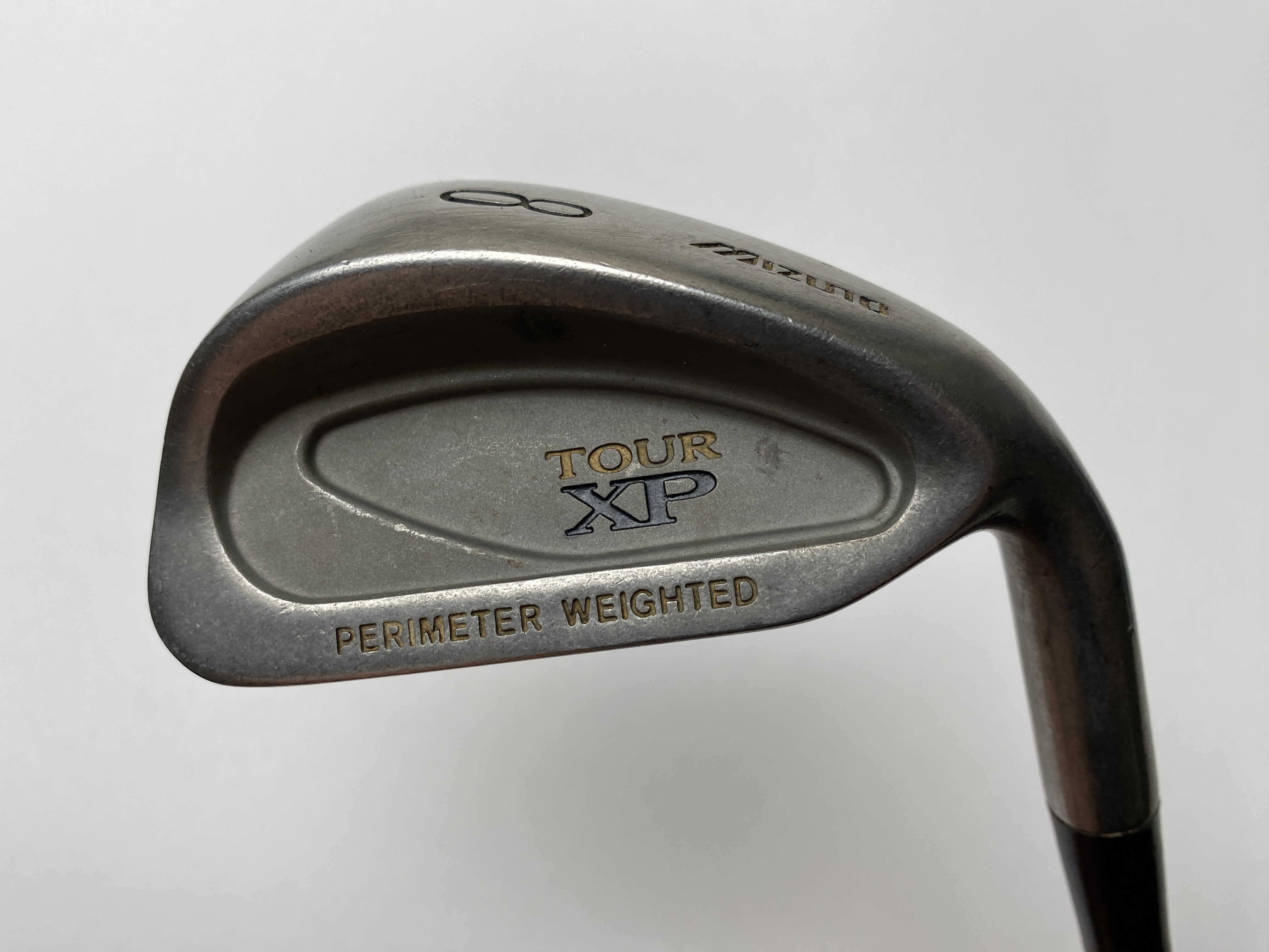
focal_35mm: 26
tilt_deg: -70.9
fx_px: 953
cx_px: 634
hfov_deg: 67.3
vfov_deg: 53.1
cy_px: 476
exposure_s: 1/274
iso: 32
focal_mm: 4.25
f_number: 1.8
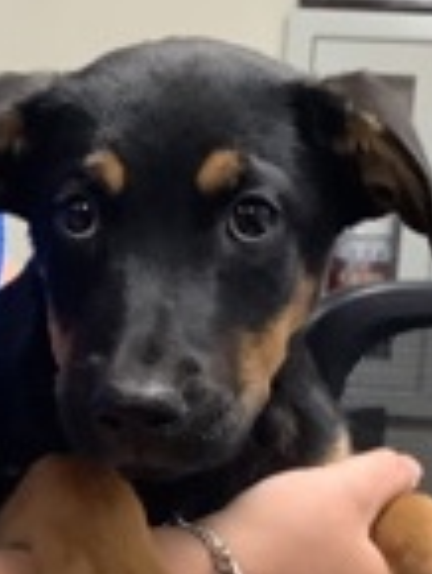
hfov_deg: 16.4
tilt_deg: -10.9
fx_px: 1495
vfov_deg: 21.4
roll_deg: -2.5
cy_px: 479
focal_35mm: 90
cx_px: 168
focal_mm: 3.3
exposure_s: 1/40
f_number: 2.4
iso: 320
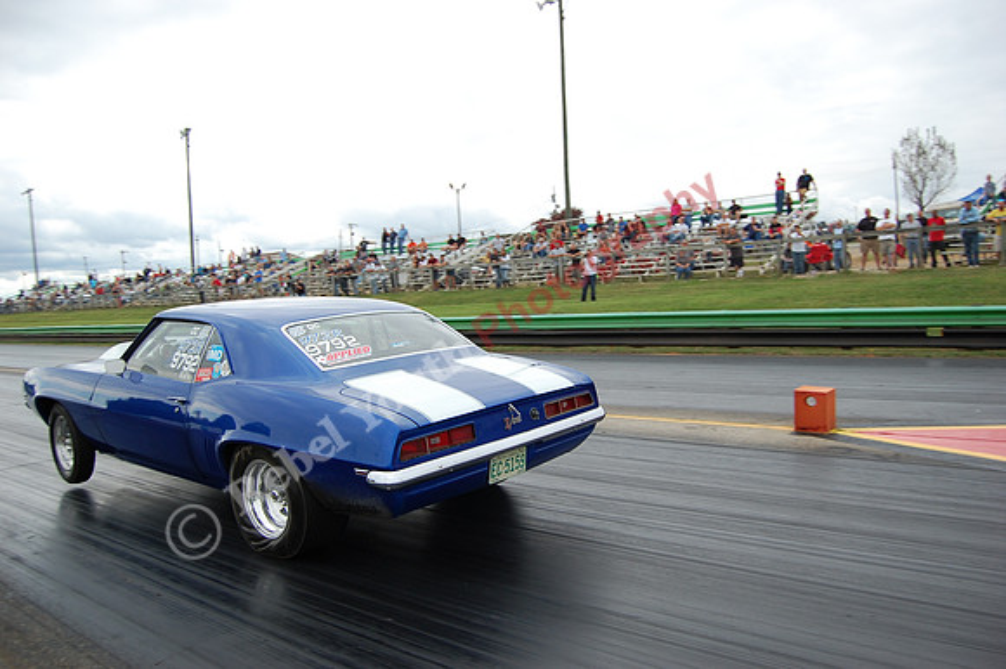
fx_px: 922
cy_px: 334
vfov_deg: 39.9
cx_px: 503
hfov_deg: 57.3
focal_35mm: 33
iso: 220
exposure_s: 1/1000
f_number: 4
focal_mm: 22
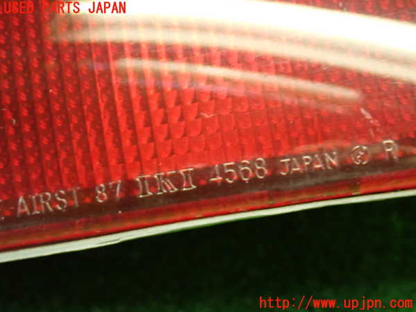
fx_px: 805
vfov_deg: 21.9
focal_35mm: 67
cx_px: 208
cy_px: 156
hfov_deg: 29.0
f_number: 3.8
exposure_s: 1/15
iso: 1000
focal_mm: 11.88
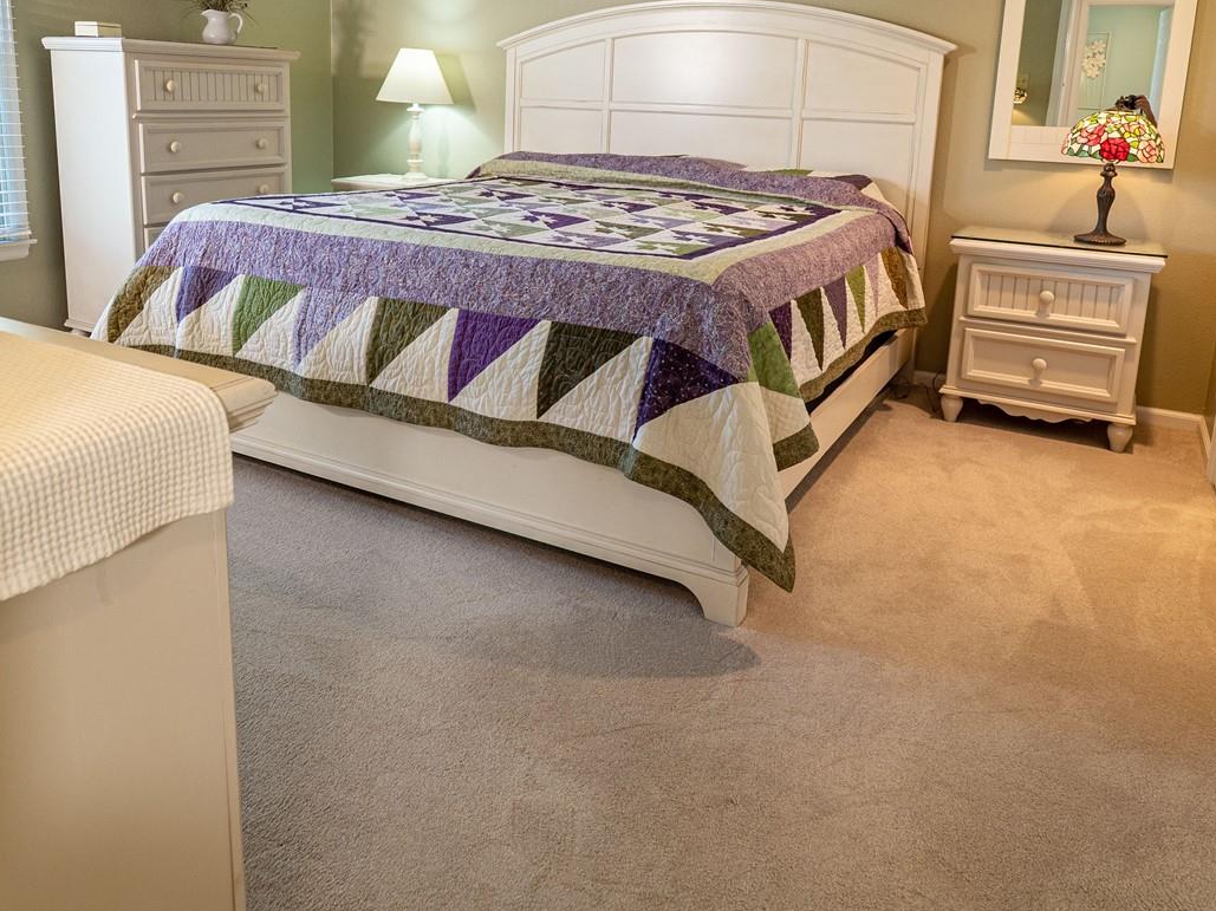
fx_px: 983
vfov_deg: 48.5
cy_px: 275
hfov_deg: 63.4
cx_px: 577
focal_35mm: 28
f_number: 4.5
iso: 200
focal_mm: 9
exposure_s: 1/15
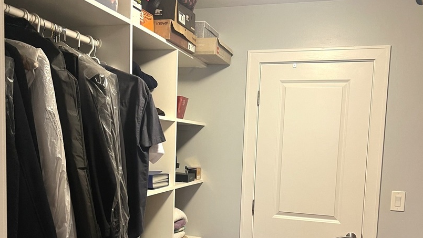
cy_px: 178
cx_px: 211
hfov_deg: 52.8
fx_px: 426
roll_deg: -2.4
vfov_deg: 30.7
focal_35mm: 38
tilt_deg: -5.1
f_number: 1.5
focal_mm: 5.7
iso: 200
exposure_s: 1/60
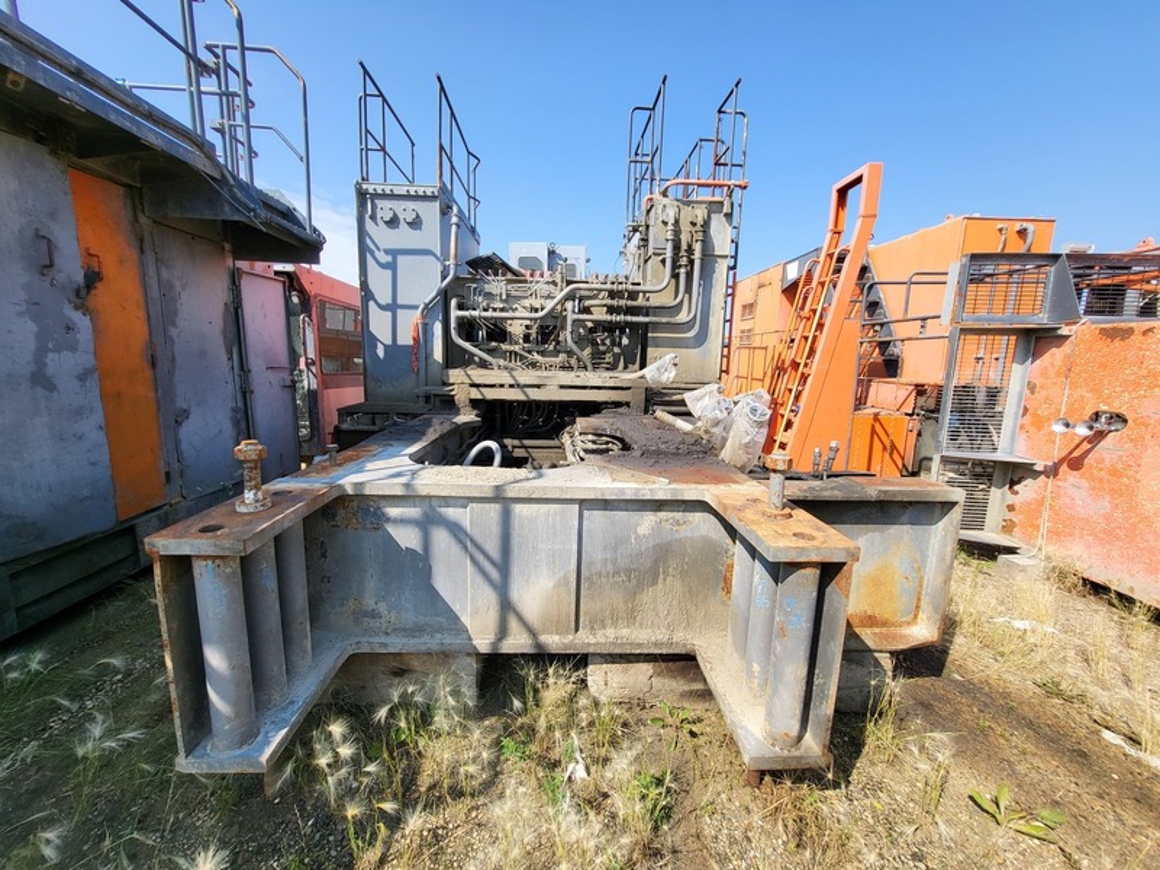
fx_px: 436
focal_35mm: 13
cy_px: 435
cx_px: 580
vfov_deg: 89.9
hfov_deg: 106.2
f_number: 2.2
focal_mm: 1.74
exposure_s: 1/633
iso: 32
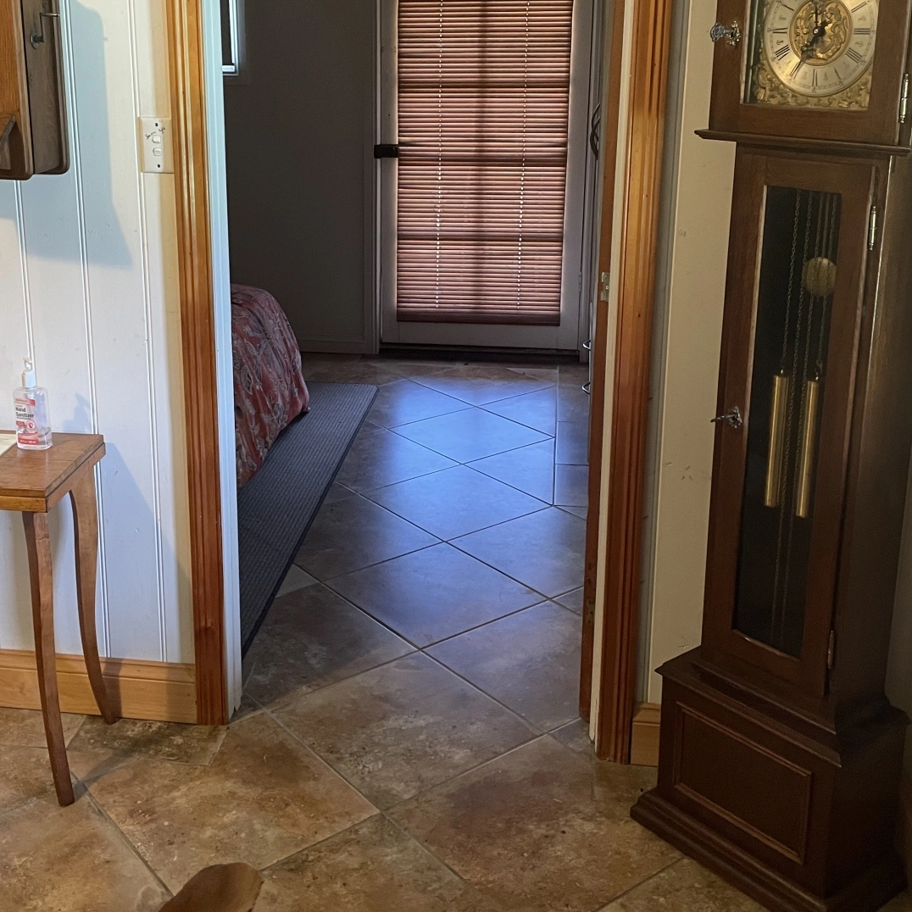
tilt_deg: -15.7
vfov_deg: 40.6
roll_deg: -0.4
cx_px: 370
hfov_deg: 40.8
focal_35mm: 41
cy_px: 326
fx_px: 1222
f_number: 1.6
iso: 250
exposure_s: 1/50
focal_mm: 4.2
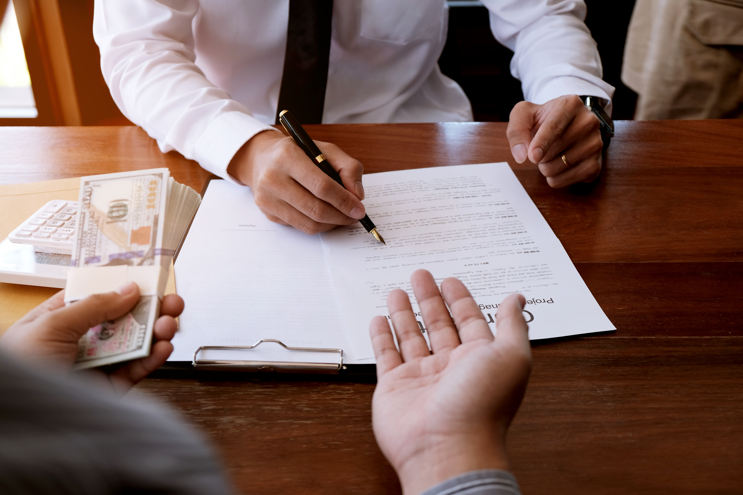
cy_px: 248
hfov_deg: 41.9
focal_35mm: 47
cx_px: 372
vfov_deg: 28.6
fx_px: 970
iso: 200
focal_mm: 31.5
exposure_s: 1/100
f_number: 3.6
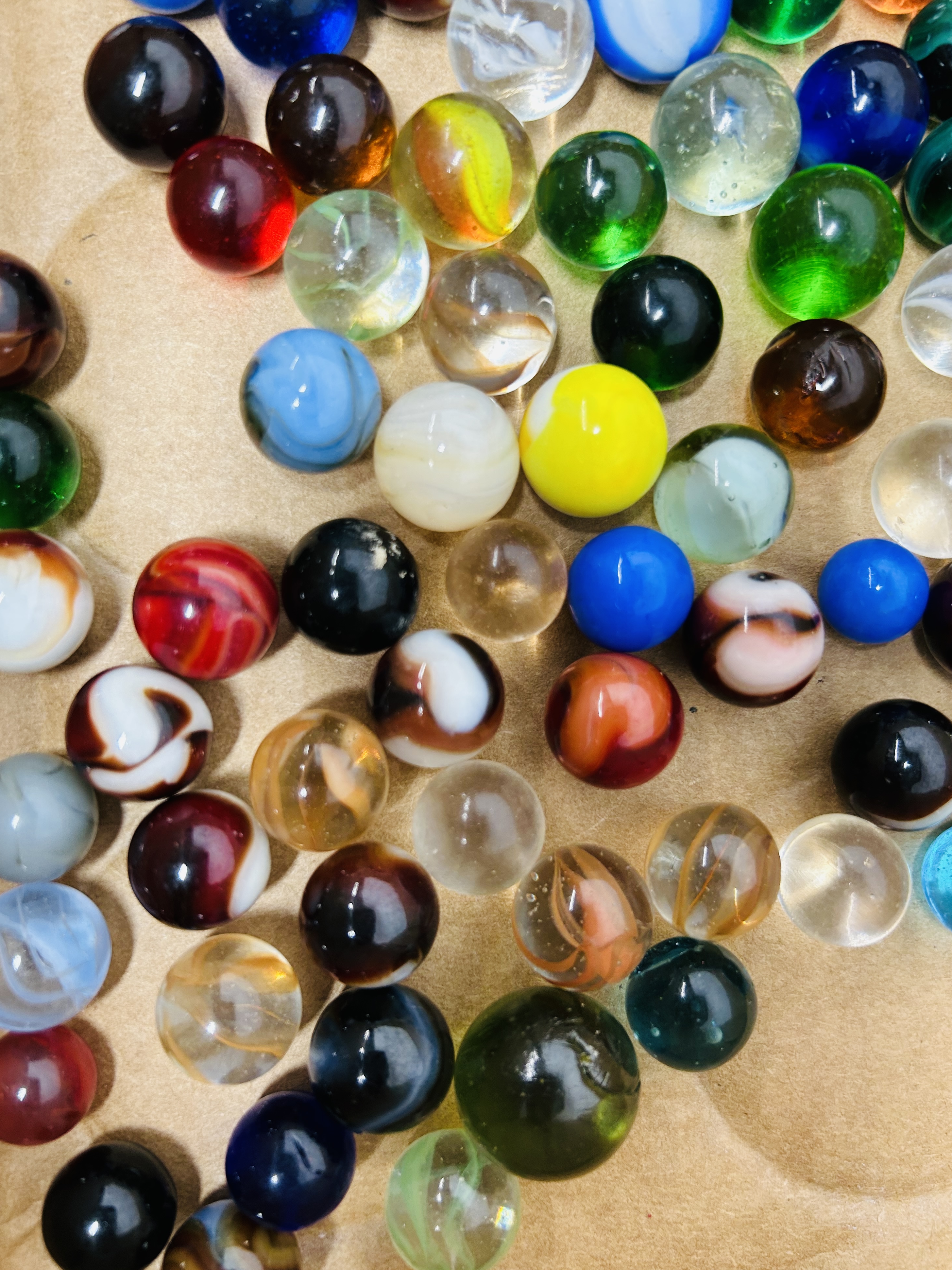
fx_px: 990
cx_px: 488
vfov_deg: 65.3
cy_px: 651
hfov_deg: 51.3
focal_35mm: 27
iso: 100
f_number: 1.5
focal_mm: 5.7
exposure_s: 1/120
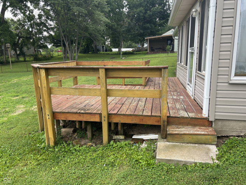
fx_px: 185
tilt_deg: -10.8
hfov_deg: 67.3
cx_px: 123
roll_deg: +1.5
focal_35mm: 26
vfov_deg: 53.0
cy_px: 92
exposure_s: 1/157
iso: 40
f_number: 1.5
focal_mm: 5.7
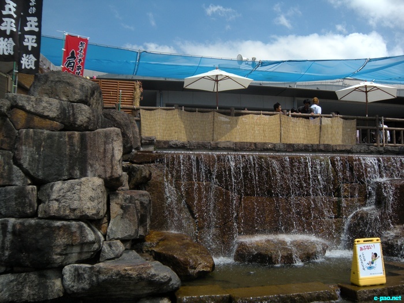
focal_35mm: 35
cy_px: 152
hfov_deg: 52.6
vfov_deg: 40.7
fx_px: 408
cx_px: 202
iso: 64
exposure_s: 1/689
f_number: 3.8
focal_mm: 5.9
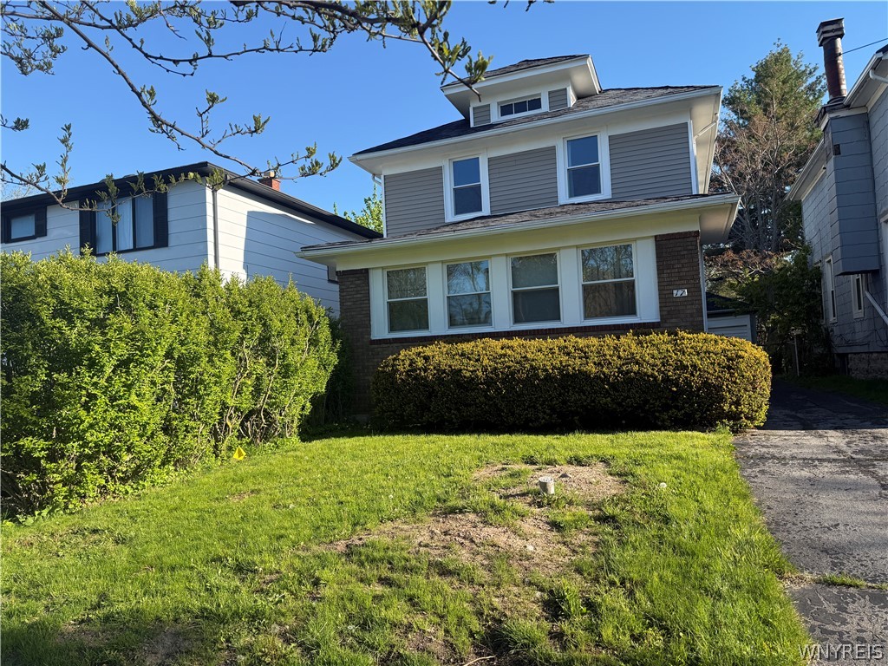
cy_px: 333
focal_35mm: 24
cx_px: 444
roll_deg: +1.2
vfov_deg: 56.8
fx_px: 616
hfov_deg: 71.6
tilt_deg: +4.0
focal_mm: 6.76
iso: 80
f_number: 1.78
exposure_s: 1/1901
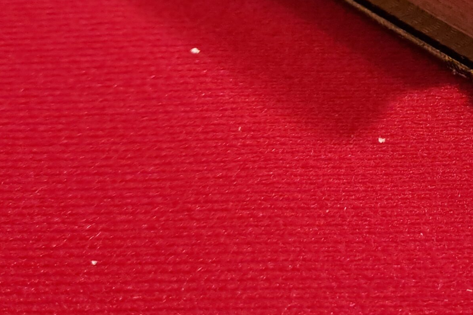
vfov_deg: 22.7
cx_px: 438
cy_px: -39
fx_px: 736
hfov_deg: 33.5
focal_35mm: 56
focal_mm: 4.65
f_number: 1.8
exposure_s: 1/25
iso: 400
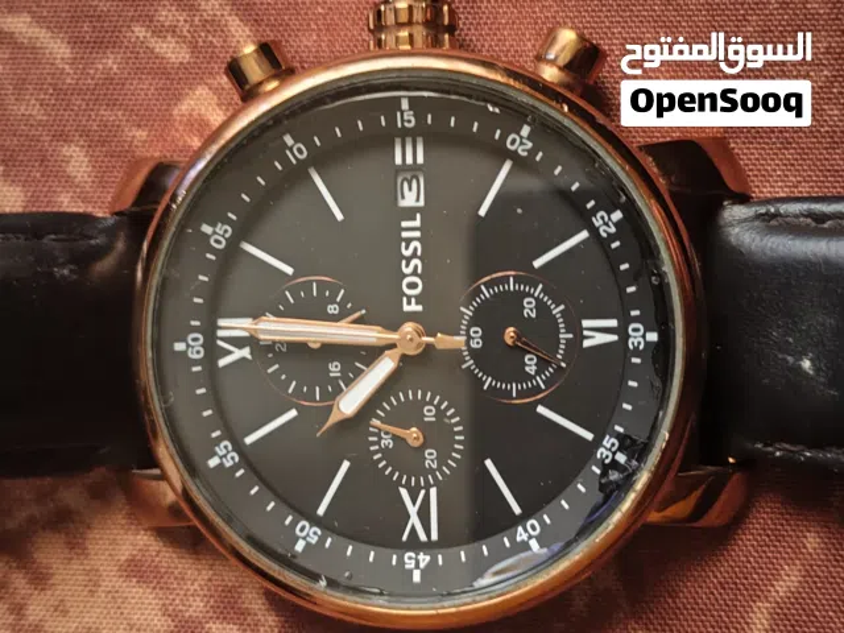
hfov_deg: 38.2
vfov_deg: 29.1
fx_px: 1219
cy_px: 316
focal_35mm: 50
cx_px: 422
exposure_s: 1/10
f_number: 1.79
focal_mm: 4.71
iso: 1353
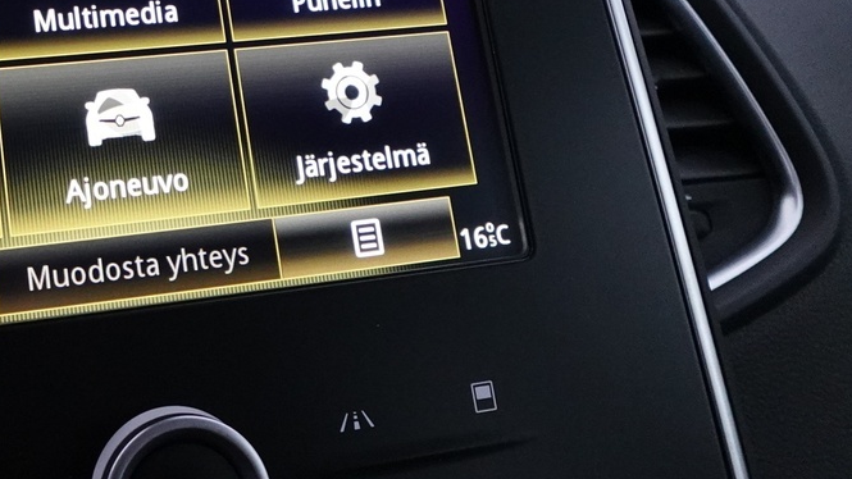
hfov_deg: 37.8
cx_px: 83
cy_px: 53
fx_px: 1152
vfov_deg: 22.9
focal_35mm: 51
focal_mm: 7.6
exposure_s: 1/100
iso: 1600
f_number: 2
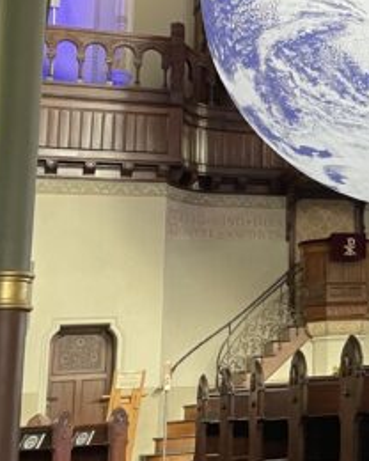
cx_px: 578
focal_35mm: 75
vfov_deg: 25.3
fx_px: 1024
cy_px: 154
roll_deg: +3.6
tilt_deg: +13.2
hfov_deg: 17.9
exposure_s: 1/50
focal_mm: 4.2
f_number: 1.6
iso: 400
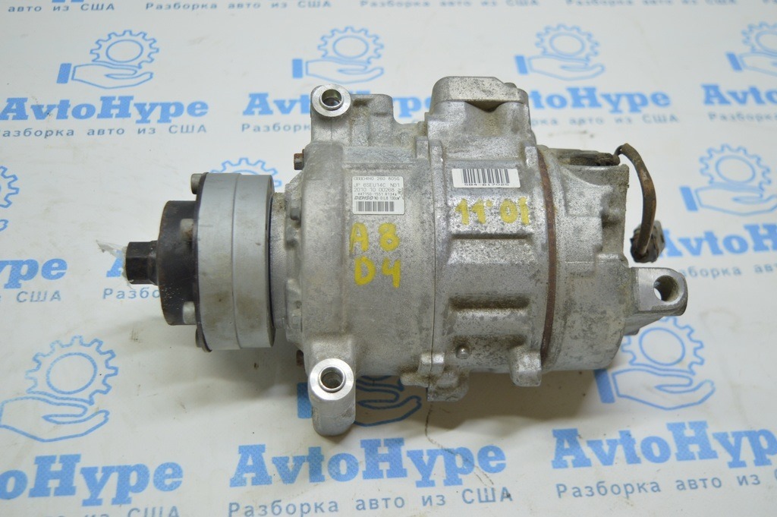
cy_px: 258
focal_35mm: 44
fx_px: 938
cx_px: 388
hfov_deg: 45.0
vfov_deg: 30.8
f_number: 4.2
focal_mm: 29
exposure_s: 1/60
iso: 400
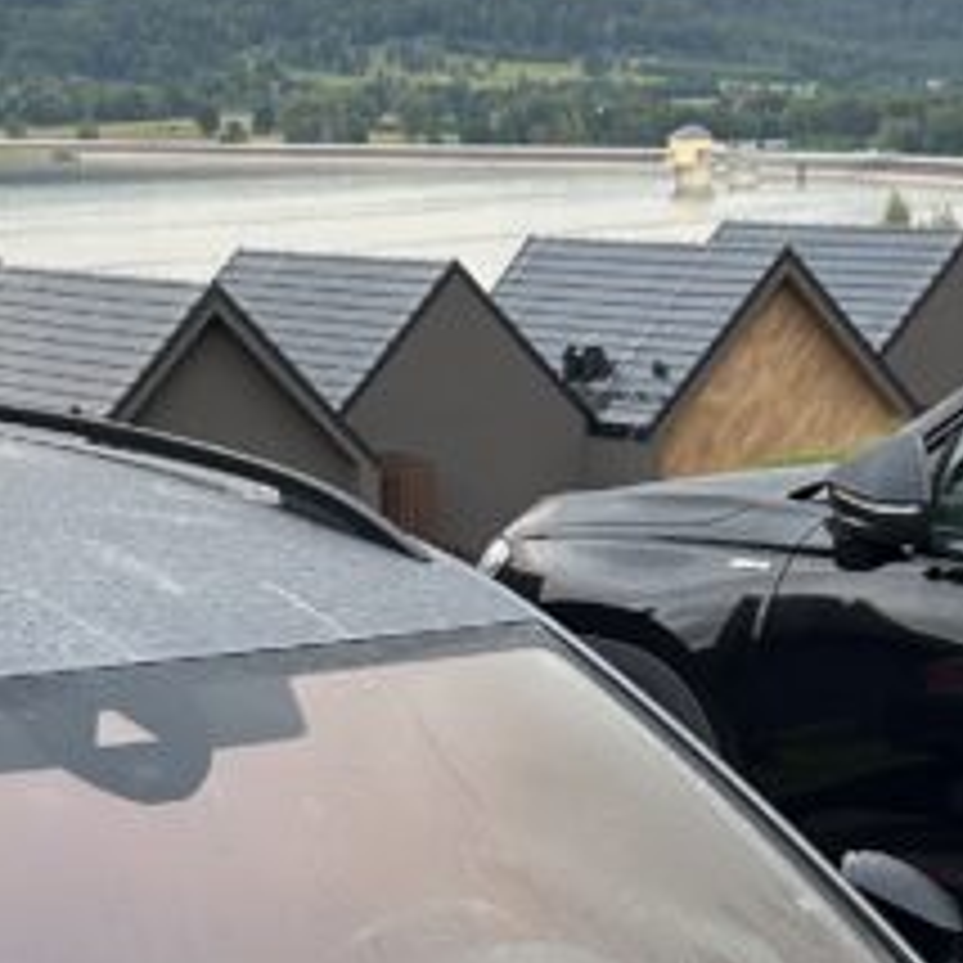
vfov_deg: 15.6
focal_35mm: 110
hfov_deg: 15.8
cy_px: 940
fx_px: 3462
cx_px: 279
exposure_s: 1/121
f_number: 1.5
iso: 40
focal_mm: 5.7
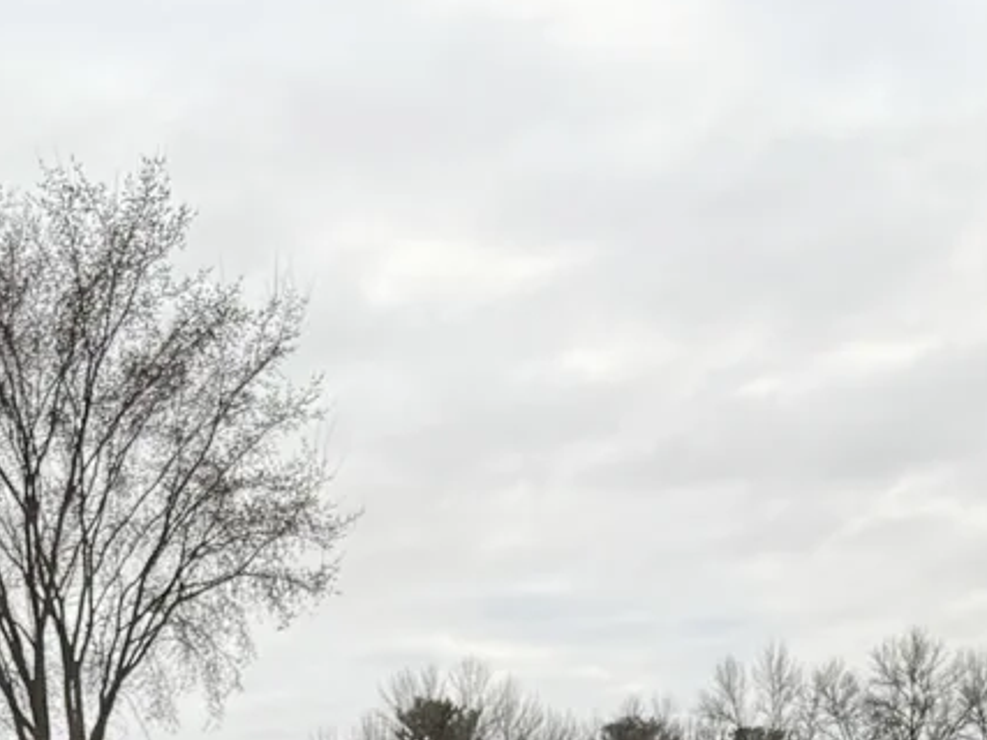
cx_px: 319
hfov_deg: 21.7
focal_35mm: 90
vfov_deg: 14.4
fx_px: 2565
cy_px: 1337
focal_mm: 6.76
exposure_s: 1/310
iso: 80
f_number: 1.78
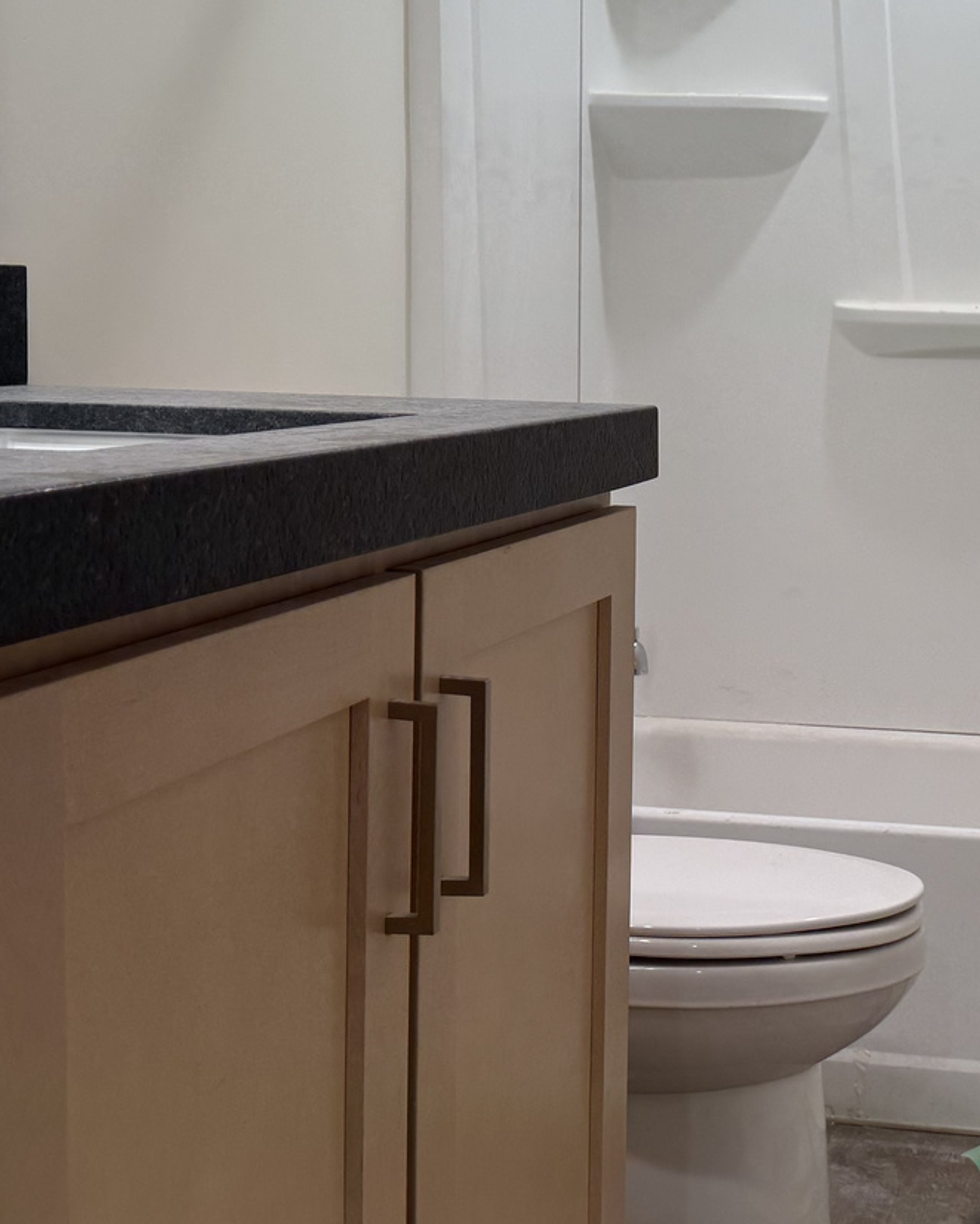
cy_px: 484
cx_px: 921
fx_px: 2102
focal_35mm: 58
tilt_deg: -6.1
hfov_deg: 25.3
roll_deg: -0.9
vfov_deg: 32.4
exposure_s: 1/120
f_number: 1.78
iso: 80
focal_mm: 6.76
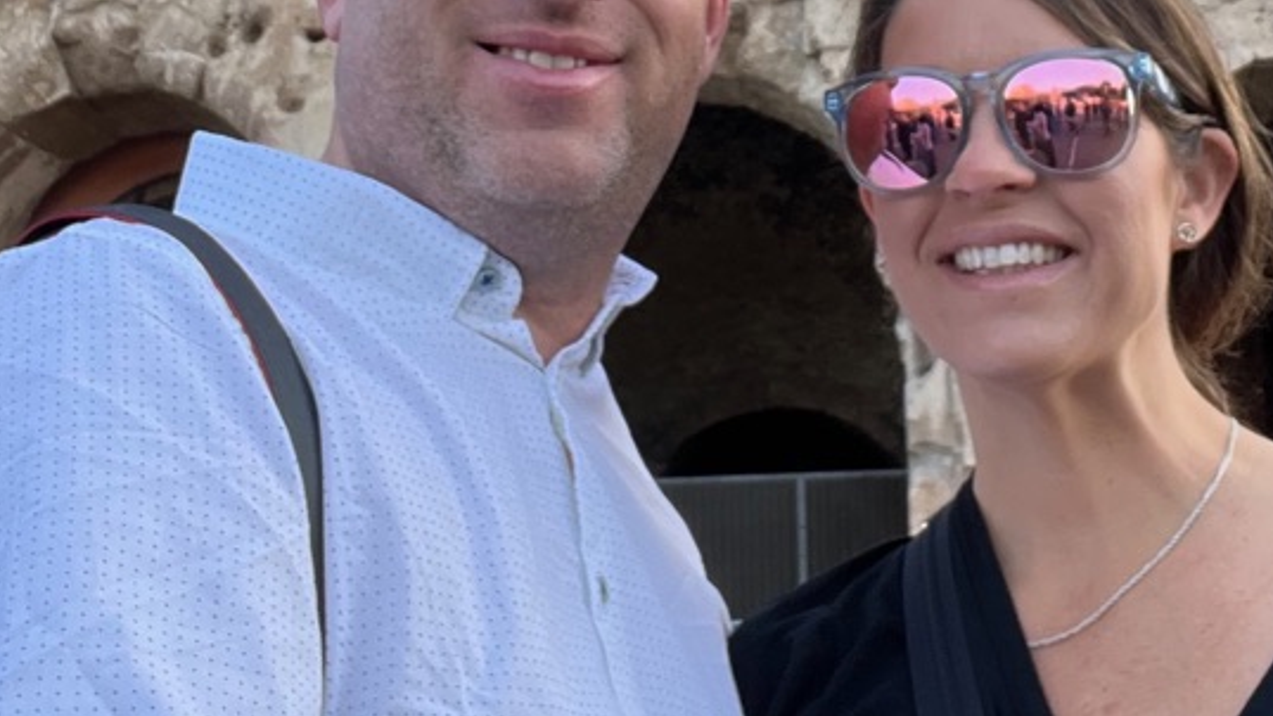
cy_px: -148
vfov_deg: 16.5
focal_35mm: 70
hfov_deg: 30.1
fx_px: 2363
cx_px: 773
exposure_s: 1/122
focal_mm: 2.71
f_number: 2.2
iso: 25
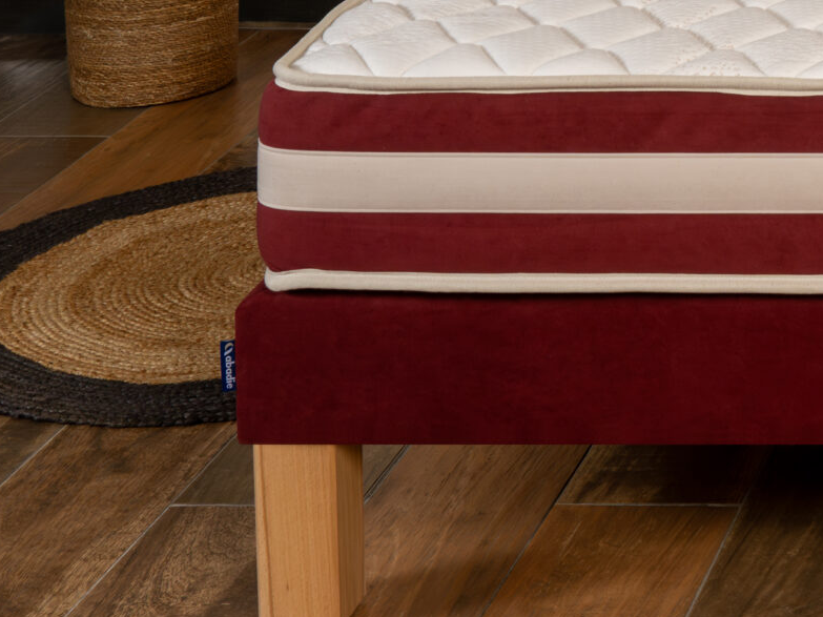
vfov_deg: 13.0
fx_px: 2615
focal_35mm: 110
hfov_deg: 16.0
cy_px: -213
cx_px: 1315
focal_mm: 35
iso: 320
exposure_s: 1/60
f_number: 8
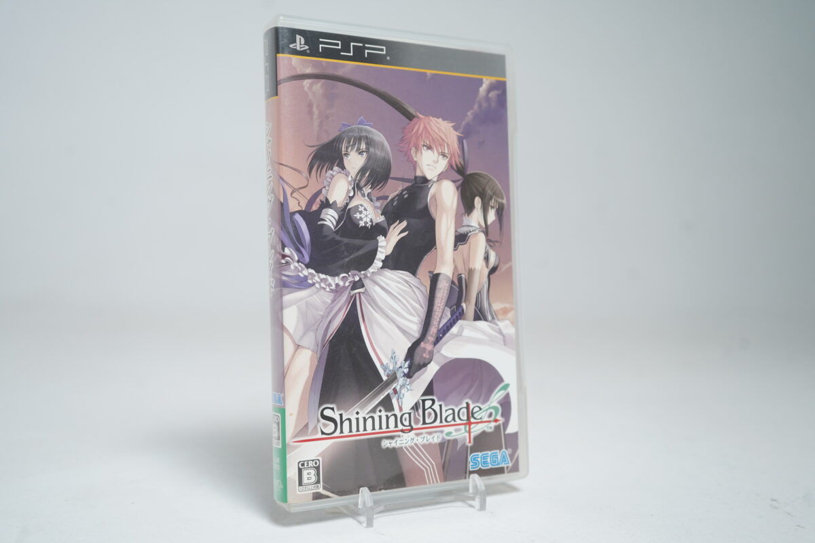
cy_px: 272
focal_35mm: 38
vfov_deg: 35.1
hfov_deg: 50.7
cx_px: 408
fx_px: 860
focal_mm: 38
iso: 640
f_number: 5
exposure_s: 1/40
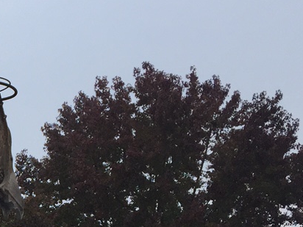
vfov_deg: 12.5
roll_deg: -0.1
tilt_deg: +8.7
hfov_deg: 15.0
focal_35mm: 115
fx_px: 1007
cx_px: -234
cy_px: 294
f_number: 2.2
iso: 32
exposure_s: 1/377
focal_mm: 4.15
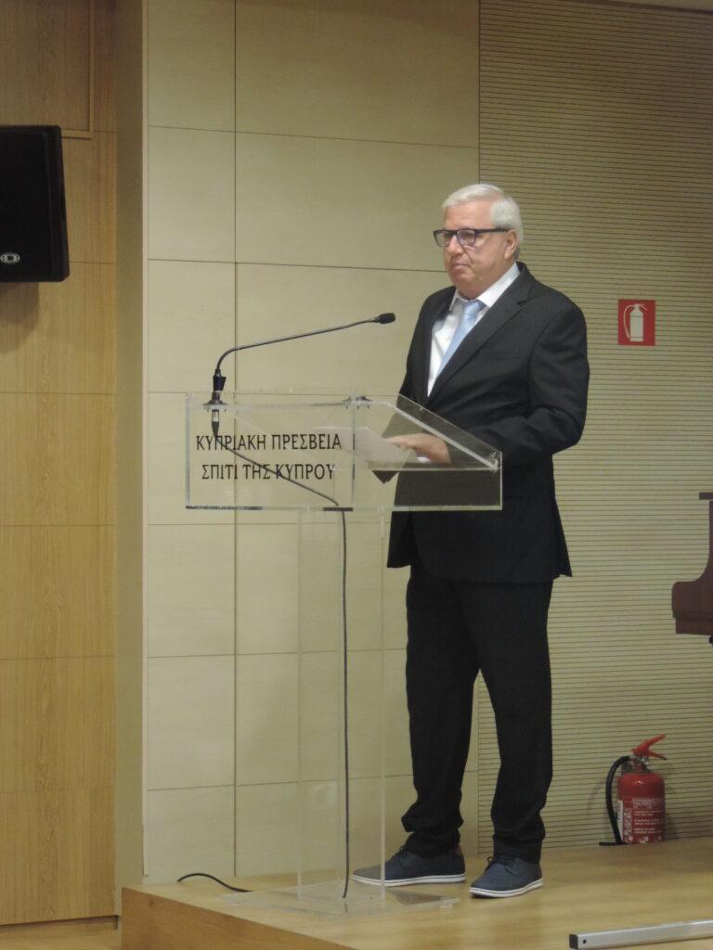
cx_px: 356
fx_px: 2884
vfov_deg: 18.7
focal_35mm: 105
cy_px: 475
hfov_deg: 14.1
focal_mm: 18.7
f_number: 4.2
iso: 800
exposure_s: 1/20
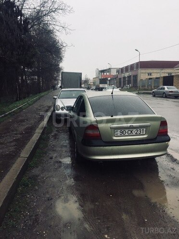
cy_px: 120
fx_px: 200
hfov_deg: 48.2
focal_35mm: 29
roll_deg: +1.8
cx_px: 90
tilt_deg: -7.7
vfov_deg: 61.7
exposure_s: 1/488
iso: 32
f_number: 2.2
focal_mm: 4.15
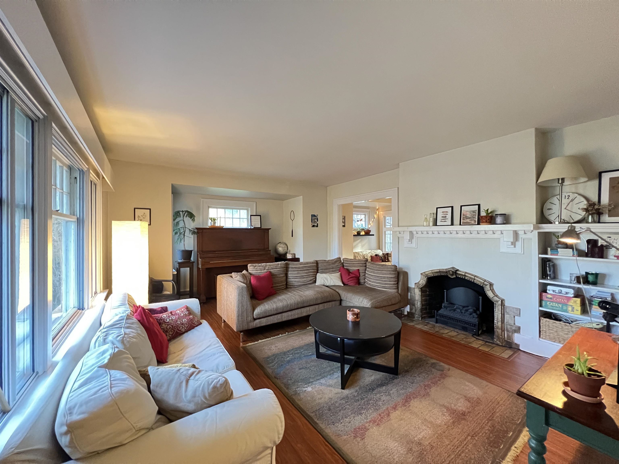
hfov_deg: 106.2
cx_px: 310
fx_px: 232
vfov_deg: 89.9
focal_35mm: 13
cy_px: 232
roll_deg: +0.3
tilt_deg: +0.2
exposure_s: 1/40
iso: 1000
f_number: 1.8
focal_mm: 1.57
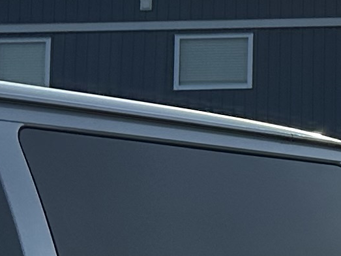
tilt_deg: +6.7
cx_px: 1193
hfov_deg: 8.2
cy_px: 51
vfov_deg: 8.0
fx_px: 1822
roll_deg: +2.0
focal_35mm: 185
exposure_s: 1/5848
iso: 80
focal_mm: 6.86
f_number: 1.78
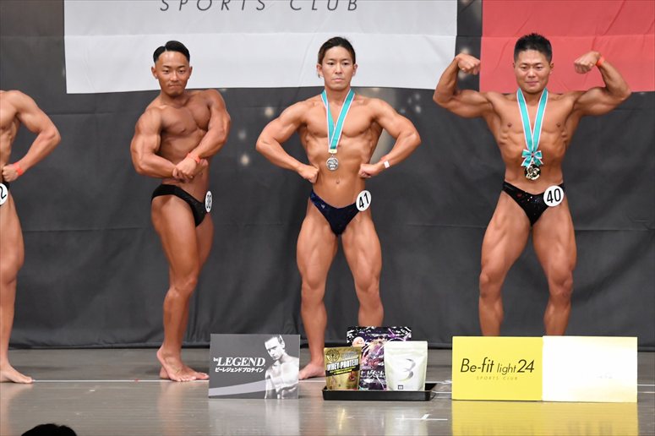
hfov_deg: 9.5
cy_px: 218
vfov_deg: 6.3
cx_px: 328
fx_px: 3946
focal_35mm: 217
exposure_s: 1/400
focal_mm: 145
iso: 6400
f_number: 5.6
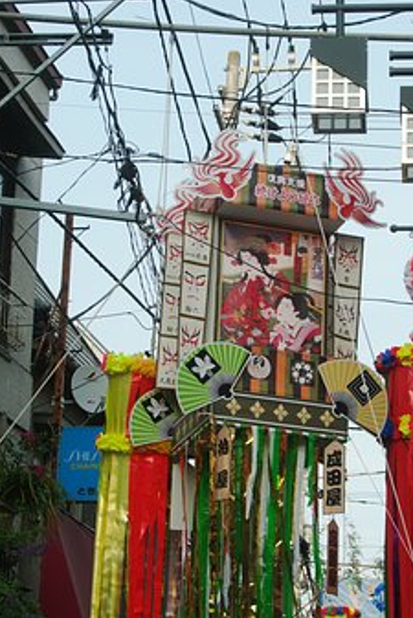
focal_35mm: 98
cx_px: 268
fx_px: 1680
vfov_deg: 20.9
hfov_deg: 14.0
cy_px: 308
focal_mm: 43
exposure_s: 1/180
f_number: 8
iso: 200
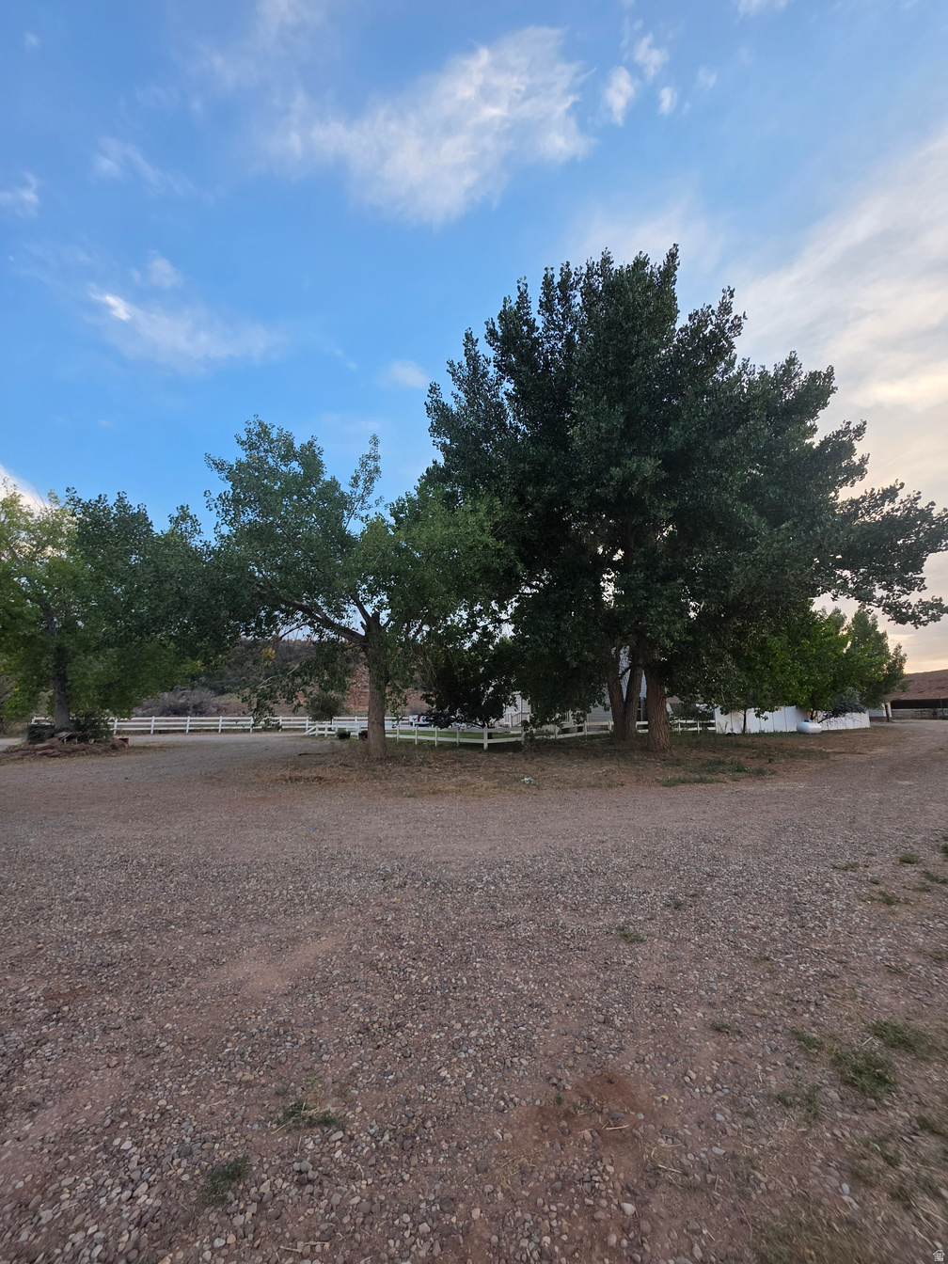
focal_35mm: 13
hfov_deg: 89.9
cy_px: 632
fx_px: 475
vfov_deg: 106.2
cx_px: 474
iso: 80
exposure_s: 1/359
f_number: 1.9
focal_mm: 2.2
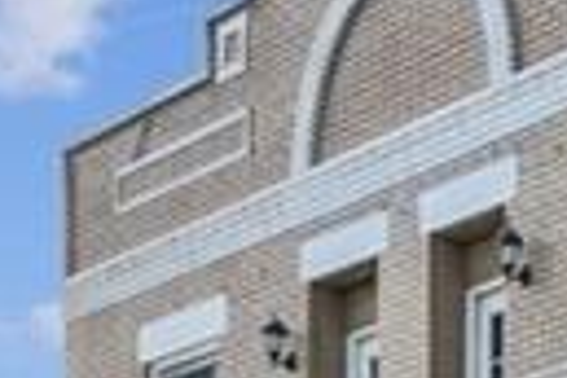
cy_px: 974
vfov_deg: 7.0
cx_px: 1015
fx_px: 2882
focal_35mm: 183
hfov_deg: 10.6
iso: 50
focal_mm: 23
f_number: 11
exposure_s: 1/10
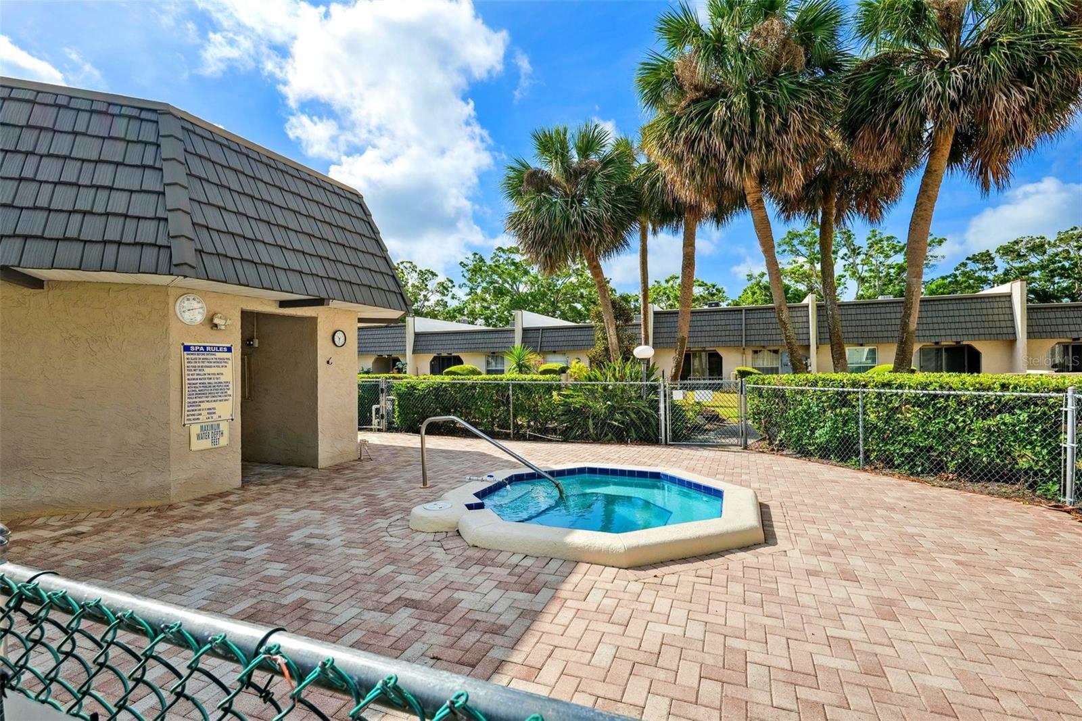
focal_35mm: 16
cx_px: 541
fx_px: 481
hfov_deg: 96.7
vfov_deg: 73.7
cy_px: 360
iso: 400
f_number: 8
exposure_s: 1/640
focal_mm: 16
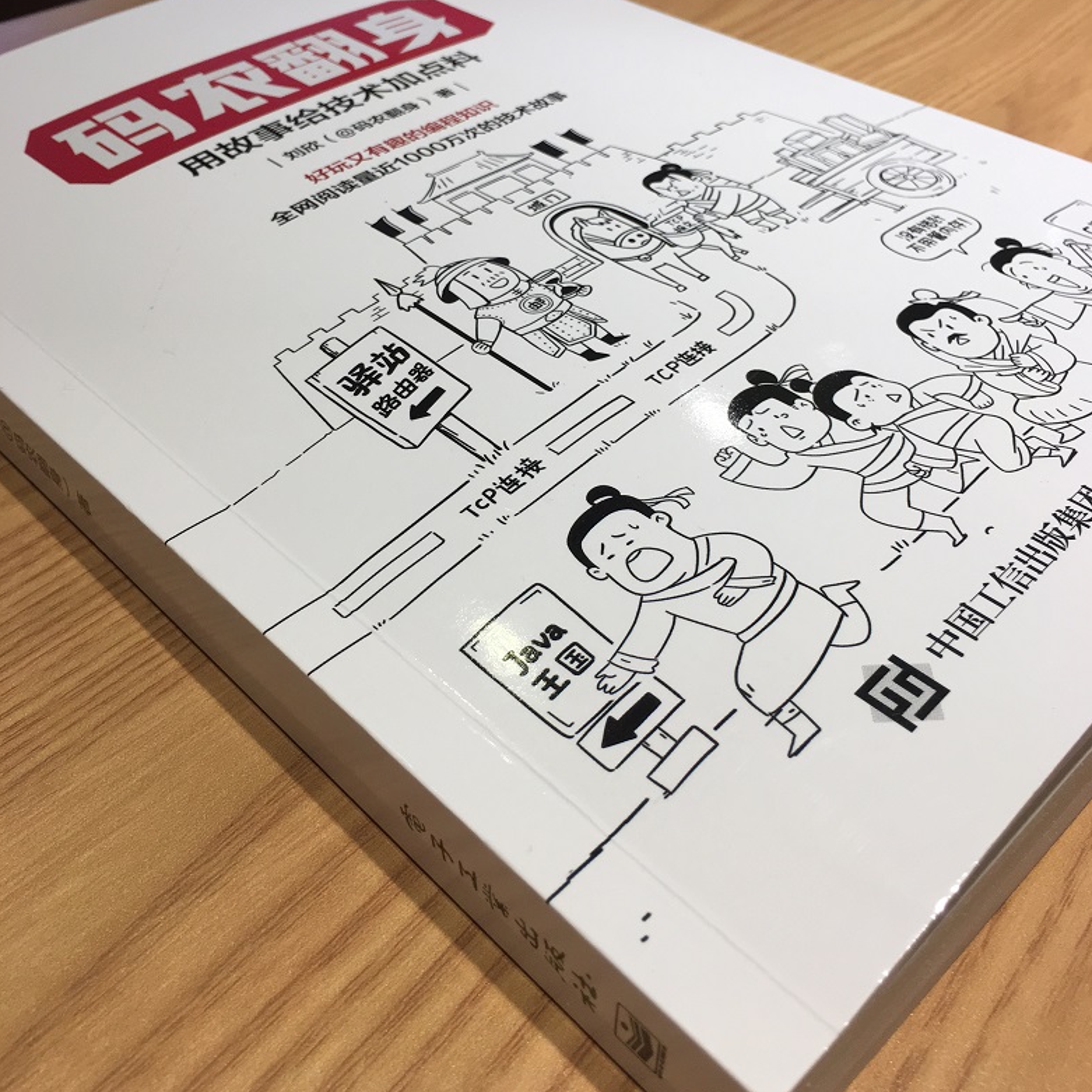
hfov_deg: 47.2
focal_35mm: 35
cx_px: 545
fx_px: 1249
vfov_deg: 46.8
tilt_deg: -35.0
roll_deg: -3.0
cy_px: 411
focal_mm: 4.15
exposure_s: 1/100
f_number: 2.2
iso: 40
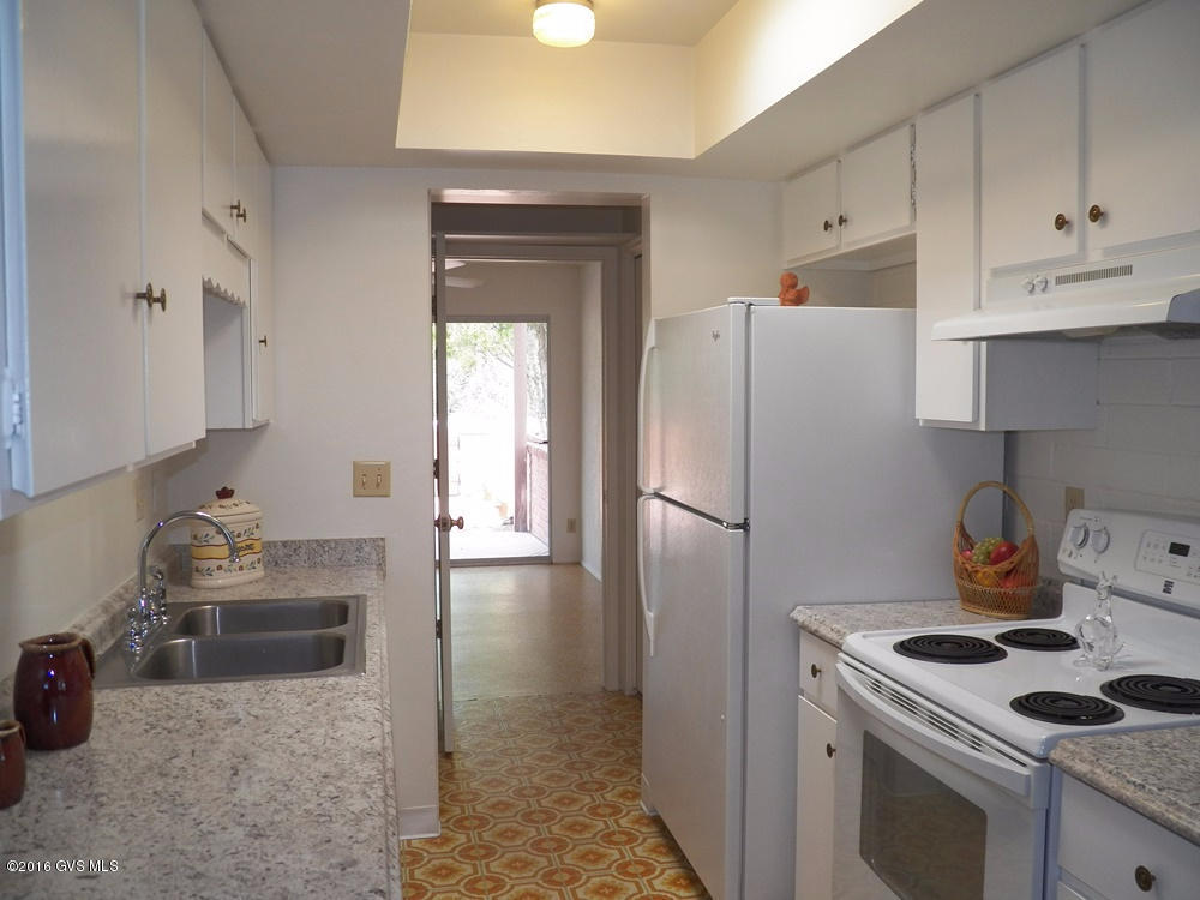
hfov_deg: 58.4
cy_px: 450
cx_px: 600
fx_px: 1075
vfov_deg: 45.4
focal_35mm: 31
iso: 125
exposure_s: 1/100
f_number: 2.8
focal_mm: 5.5
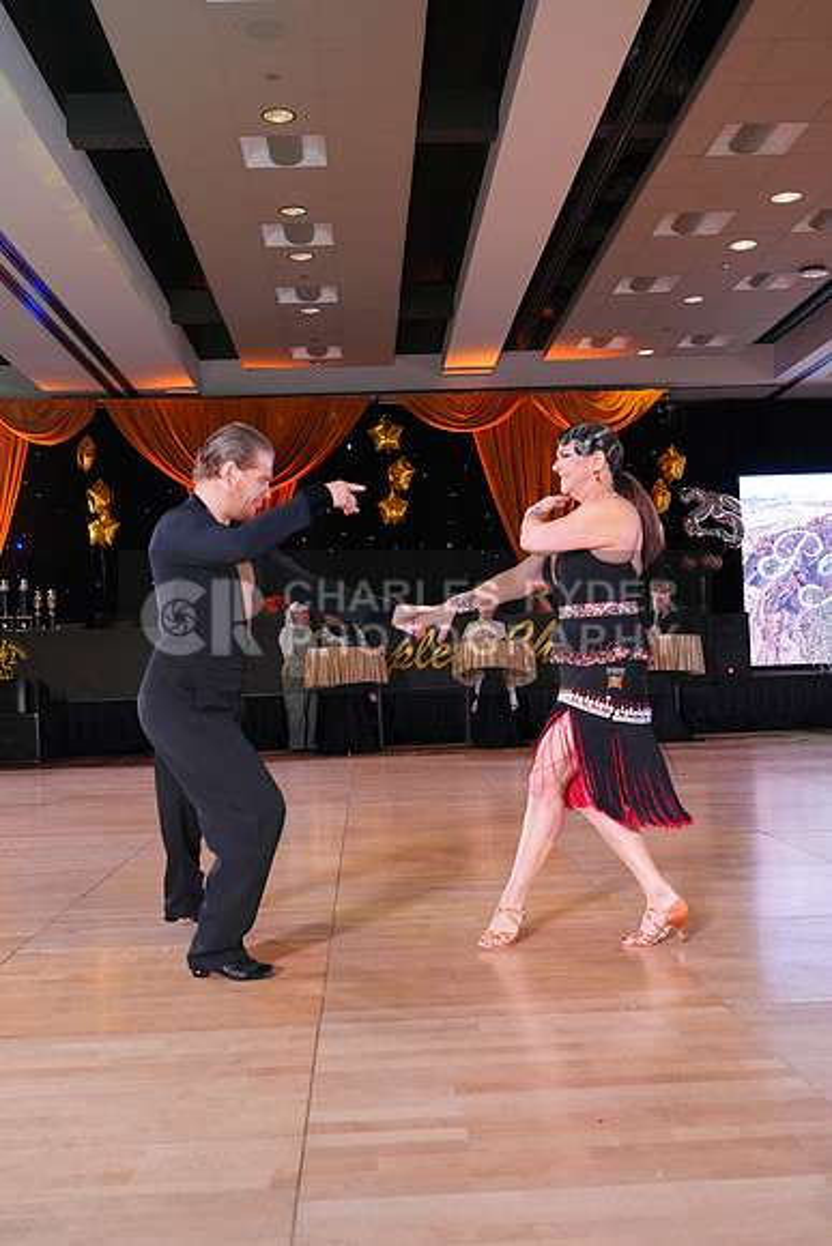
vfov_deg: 53.1
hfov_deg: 36.9
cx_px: 416
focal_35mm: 36
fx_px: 1247
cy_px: 623
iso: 4000
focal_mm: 36
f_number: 6.3
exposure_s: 1/250
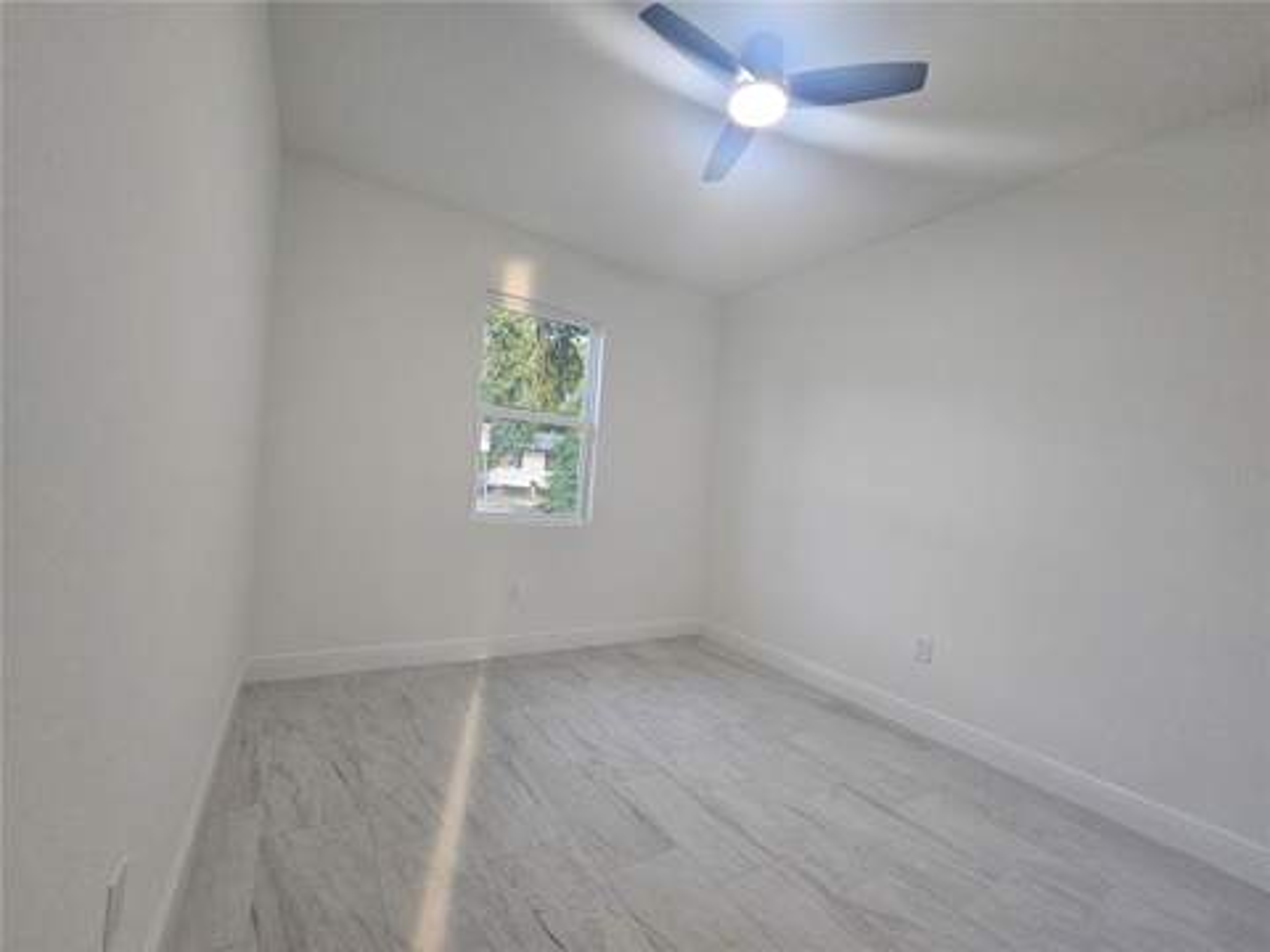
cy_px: 476
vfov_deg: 89.9
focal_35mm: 13
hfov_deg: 106.2
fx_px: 477
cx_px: 635
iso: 320
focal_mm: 2.2
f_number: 2.2
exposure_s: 1/100
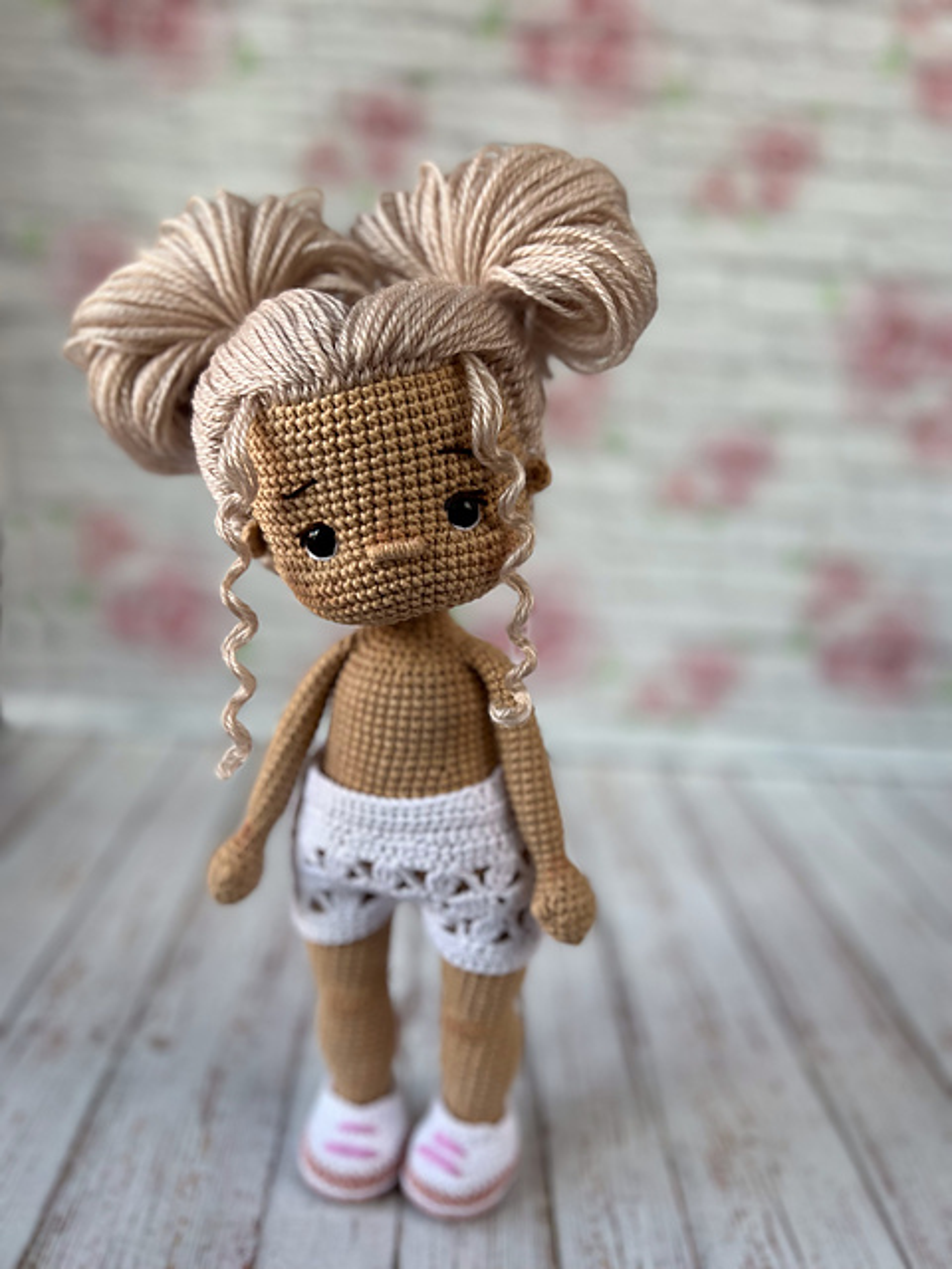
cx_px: 476
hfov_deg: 53.1
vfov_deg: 67.3
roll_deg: -3.9
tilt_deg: -15.0
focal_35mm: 26
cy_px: 634
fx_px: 953
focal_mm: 5.7
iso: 50
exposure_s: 1/298
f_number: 1.5
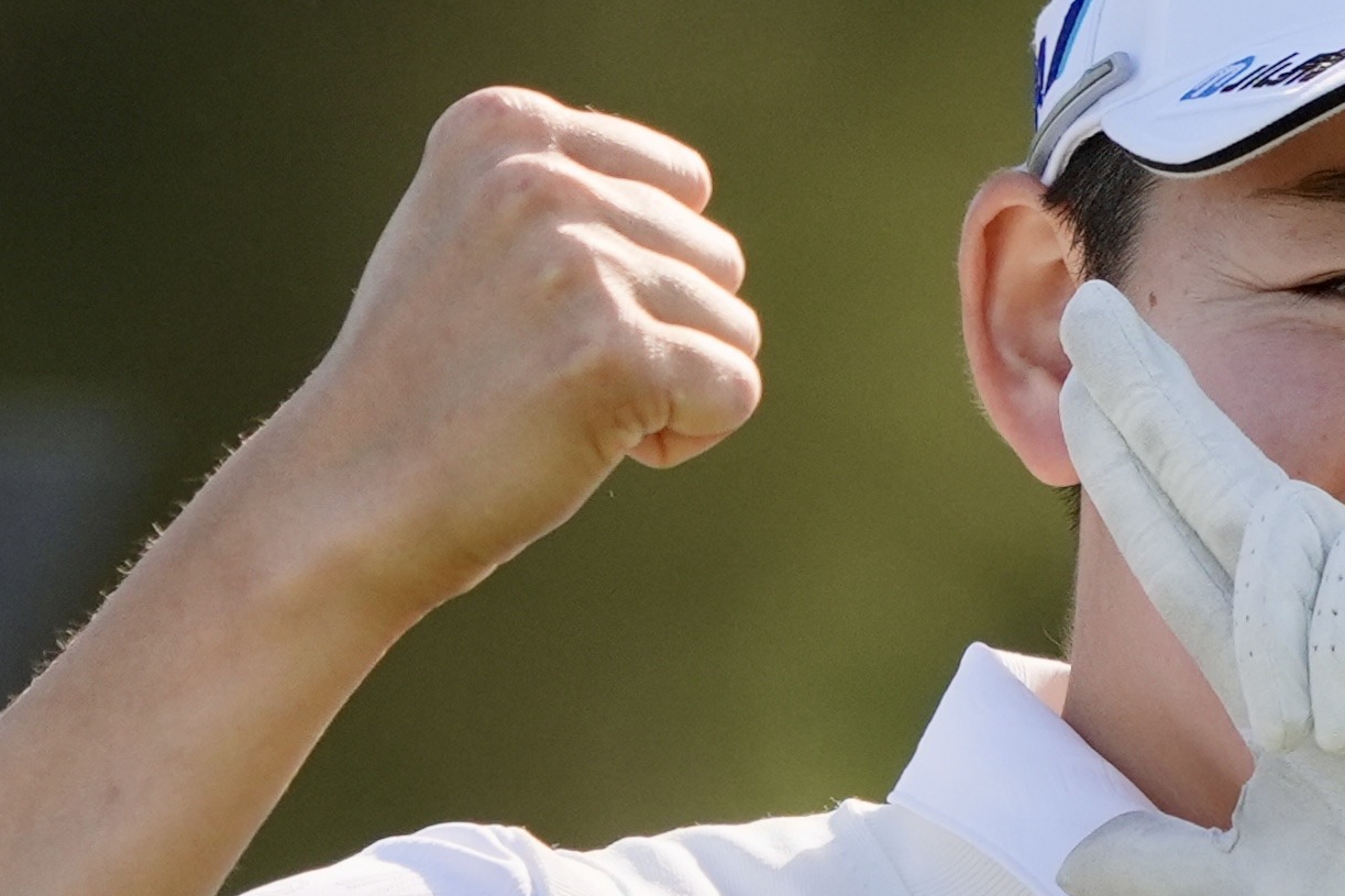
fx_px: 53528
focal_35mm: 1433
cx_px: 1096
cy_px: 880
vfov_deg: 1.0
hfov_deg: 1.4
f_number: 6.3
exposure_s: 1/1250
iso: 800
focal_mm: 411
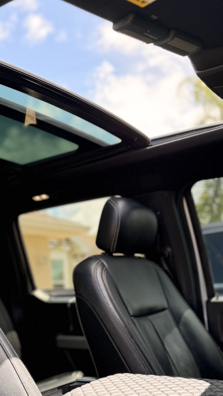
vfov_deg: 47.2
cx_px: 71
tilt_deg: +2.0
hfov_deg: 28.1
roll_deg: +4.0
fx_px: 442
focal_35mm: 42
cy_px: 280
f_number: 1.78
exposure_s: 1/470
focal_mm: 6.76
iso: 100
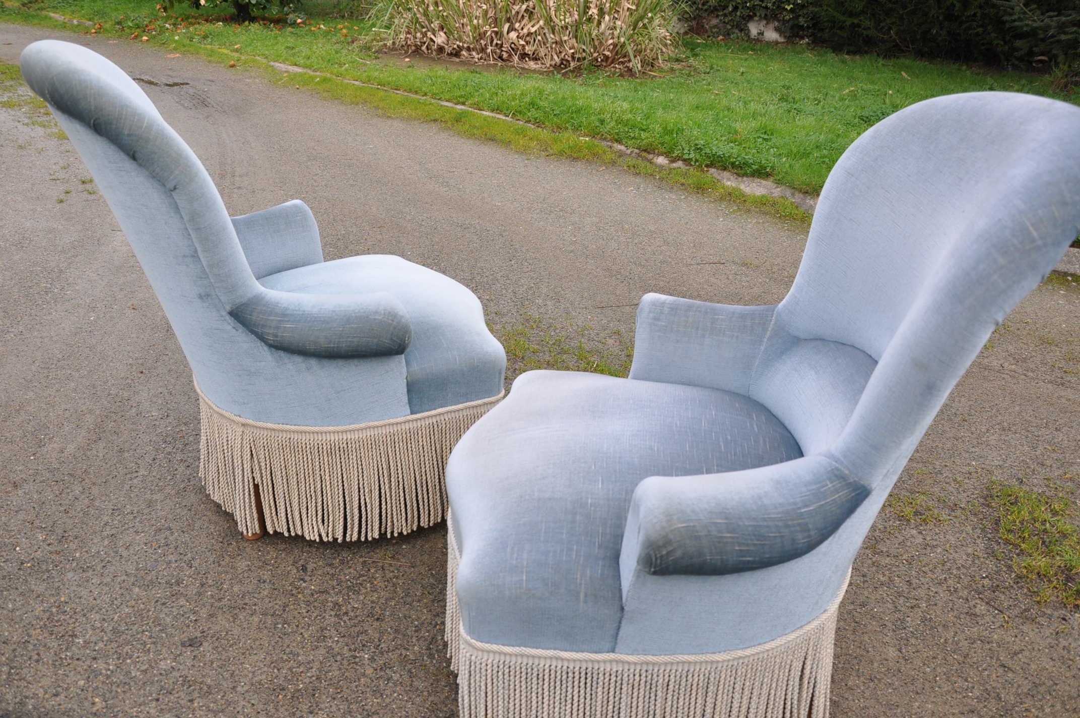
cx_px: 540
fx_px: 944
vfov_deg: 41.6
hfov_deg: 59.6
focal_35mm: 32
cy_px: 359
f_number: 6.7
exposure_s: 1/180
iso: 320
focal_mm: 21
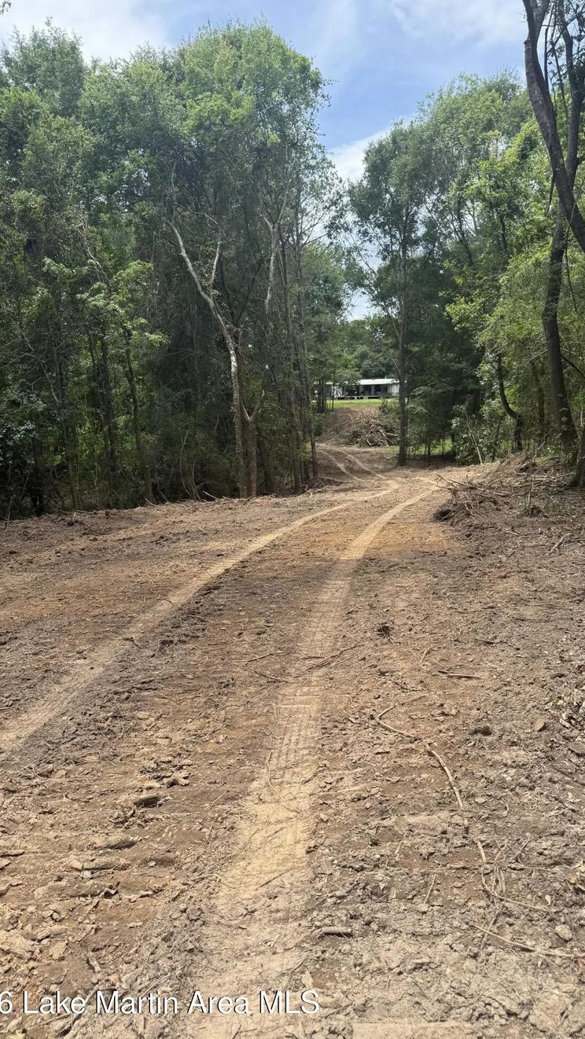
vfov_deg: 69.9
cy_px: 515
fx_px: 744
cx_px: 324
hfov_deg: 42.8
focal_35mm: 27
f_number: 1.78
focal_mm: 6.76
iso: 100
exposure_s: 1/2370
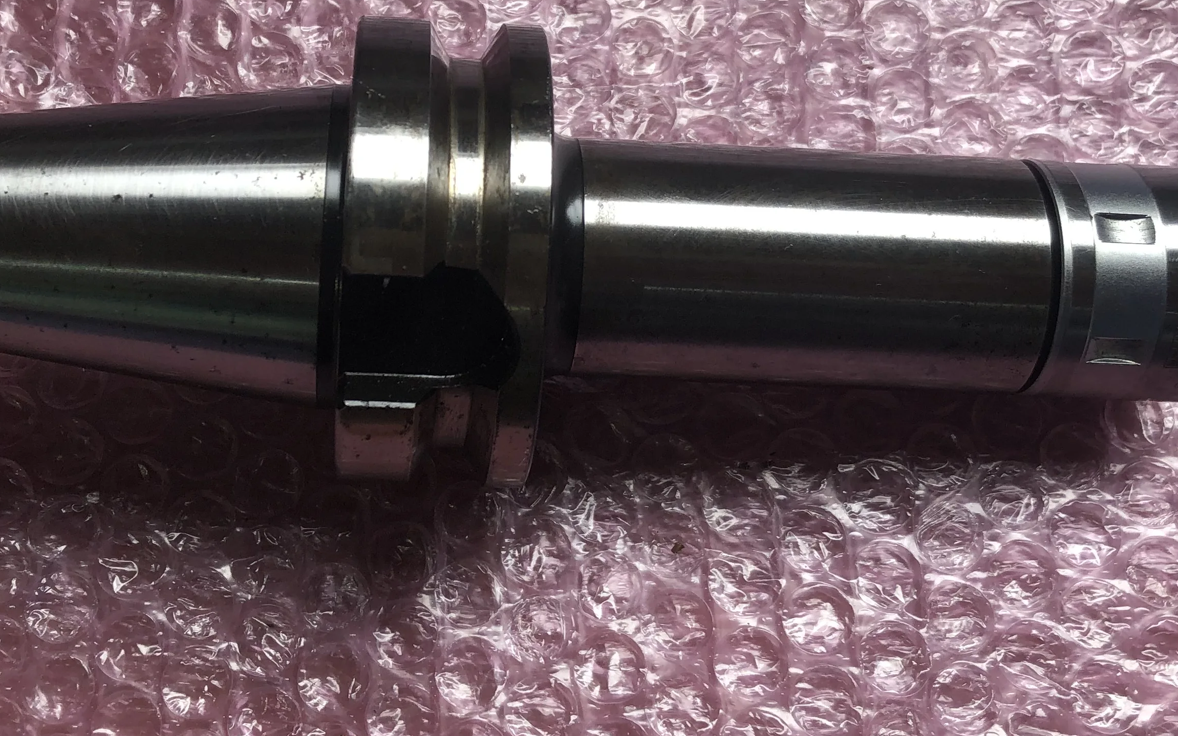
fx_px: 1669
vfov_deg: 24.6
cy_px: 202
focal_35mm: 52
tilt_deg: -72.4
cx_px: 513
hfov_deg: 38.8
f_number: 1.8
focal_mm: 3.99
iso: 32
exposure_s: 1/120
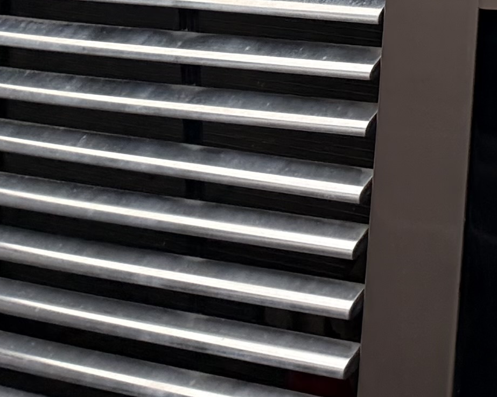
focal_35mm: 145
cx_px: 1280
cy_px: -659
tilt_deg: +2.4
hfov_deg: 10.8
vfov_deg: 9.2
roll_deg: +3.7
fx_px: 2132
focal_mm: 6.76
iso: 100
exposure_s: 1/2801
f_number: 1.78
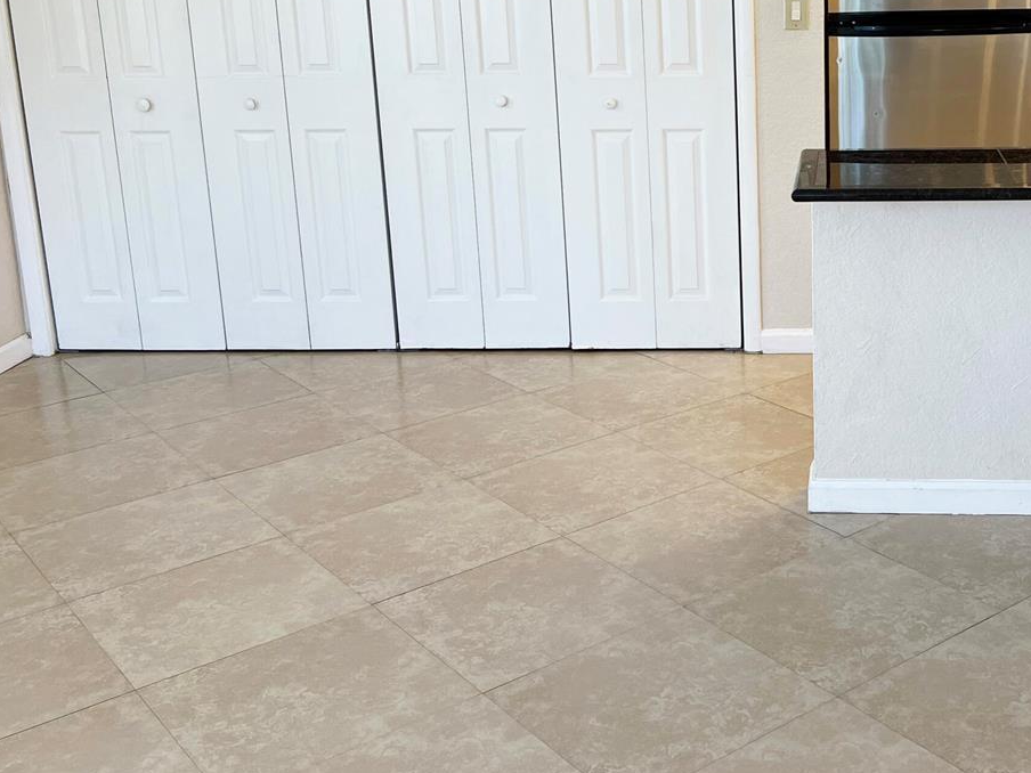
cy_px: 230
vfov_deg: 31.2
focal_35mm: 46
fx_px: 1370
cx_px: 818
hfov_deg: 39.7
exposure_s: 1/120
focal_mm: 5.7
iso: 64
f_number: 1.5
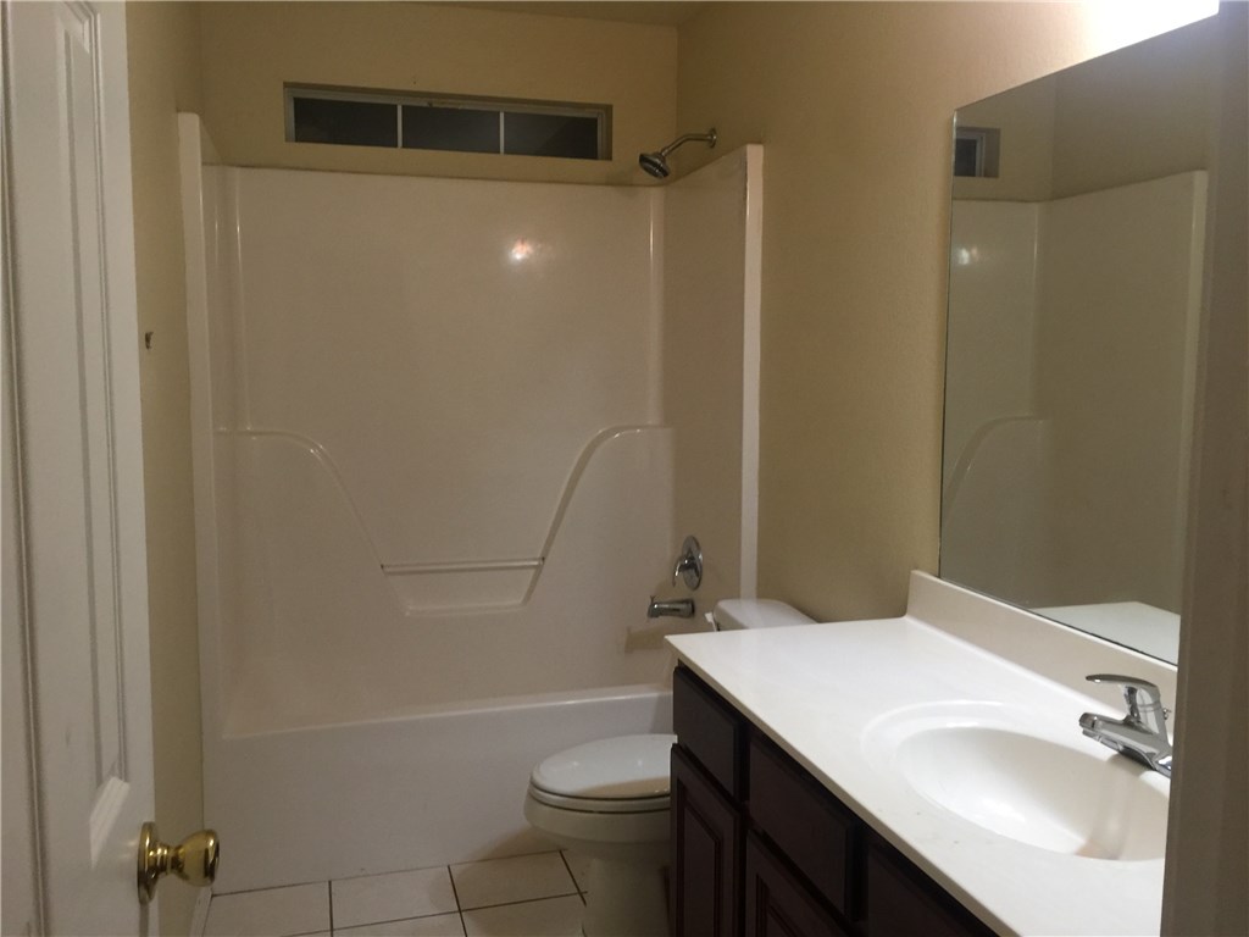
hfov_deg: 61.7
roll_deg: -1.5
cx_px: 624
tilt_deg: -7.2
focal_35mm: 29
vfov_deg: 48.2
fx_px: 1046
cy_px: 468
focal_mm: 4.15
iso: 64
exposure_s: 1/15
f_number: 2.2
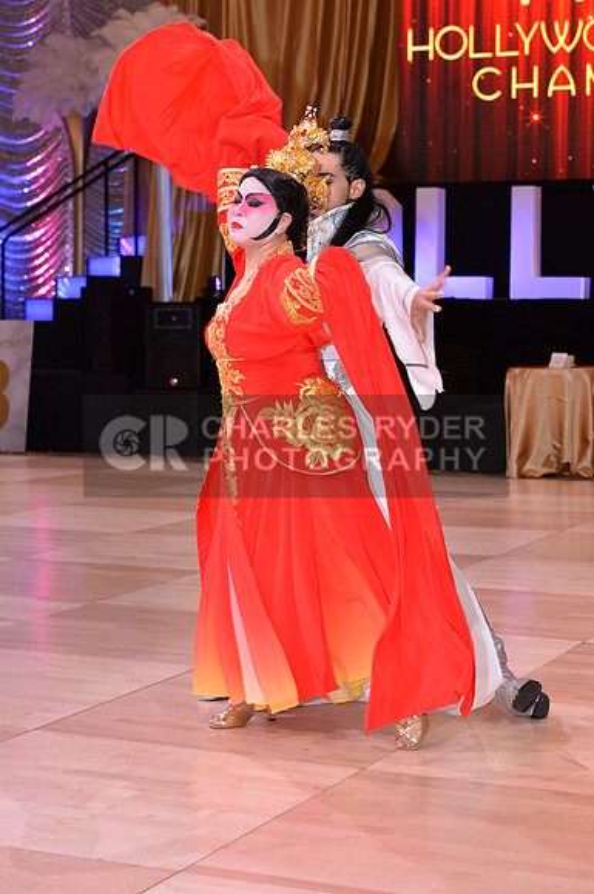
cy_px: 447
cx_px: 297
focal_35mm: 80
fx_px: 1986
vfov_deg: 25.4
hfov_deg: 17.0
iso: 1600
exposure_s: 1/250
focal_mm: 80
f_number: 6.3
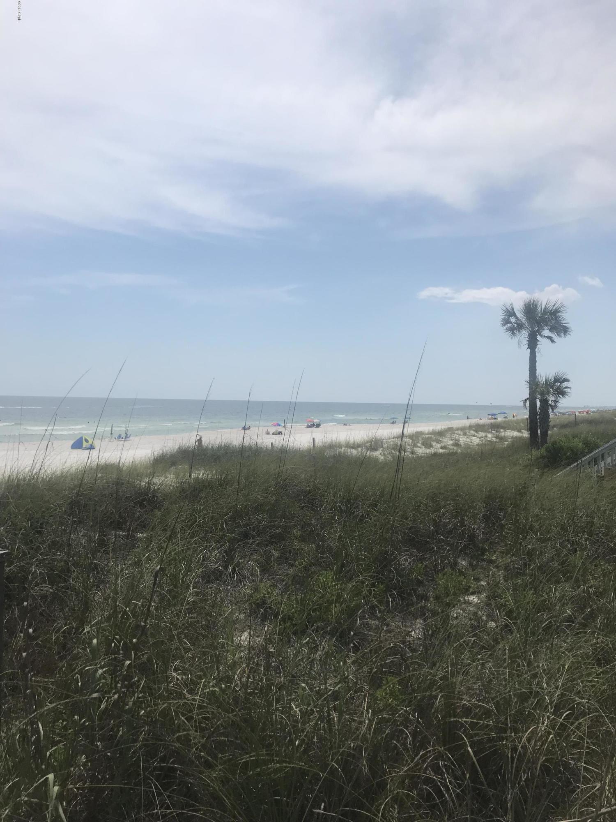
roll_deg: +0.1
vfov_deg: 63.4
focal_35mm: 28
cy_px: 411
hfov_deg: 49.7
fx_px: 664
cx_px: 308
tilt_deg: -0.3
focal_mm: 3.99
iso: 20
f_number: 1.8
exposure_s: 1/5650
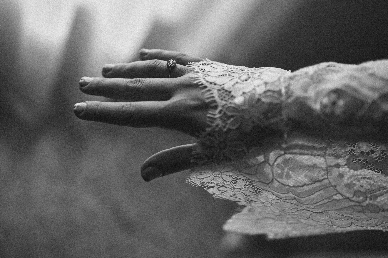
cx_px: 194
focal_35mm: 35
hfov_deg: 54.4
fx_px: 377
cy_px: 129
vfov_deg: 37.9
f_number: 2
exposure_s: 1/1000
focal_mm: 35
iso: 500
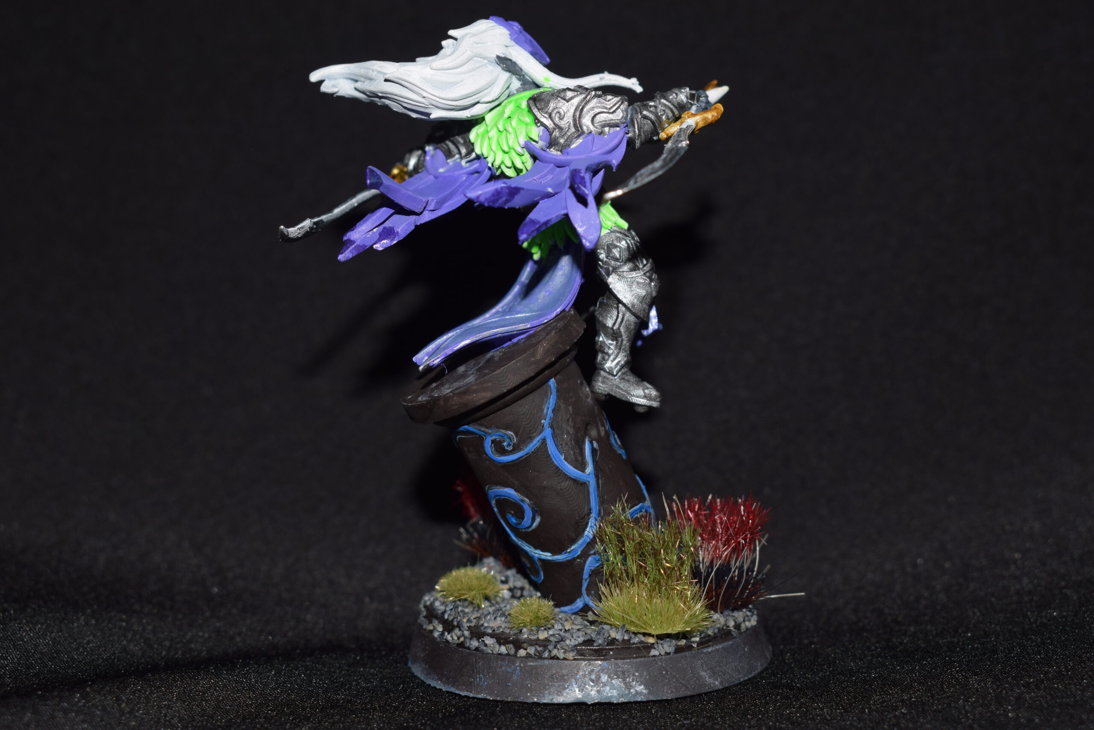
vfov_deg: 23.8
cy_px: 365
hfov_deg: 35.1
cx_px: 547
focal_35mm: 57
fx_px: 1732
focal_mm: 38
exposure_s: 1/60
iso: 100
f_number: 8
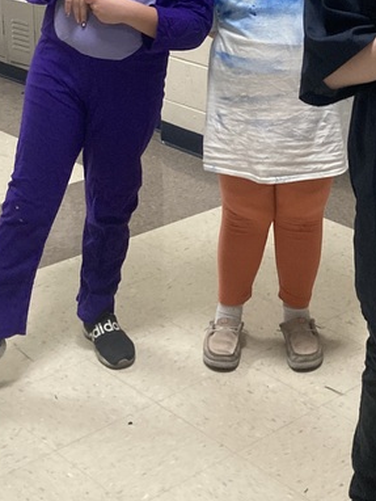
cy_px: 50
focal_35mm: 75
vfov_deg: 25.2
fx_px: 1085
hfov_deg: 19.5
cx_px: 300
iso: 250
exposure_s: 1/60
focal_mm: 3.99
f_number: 1.8
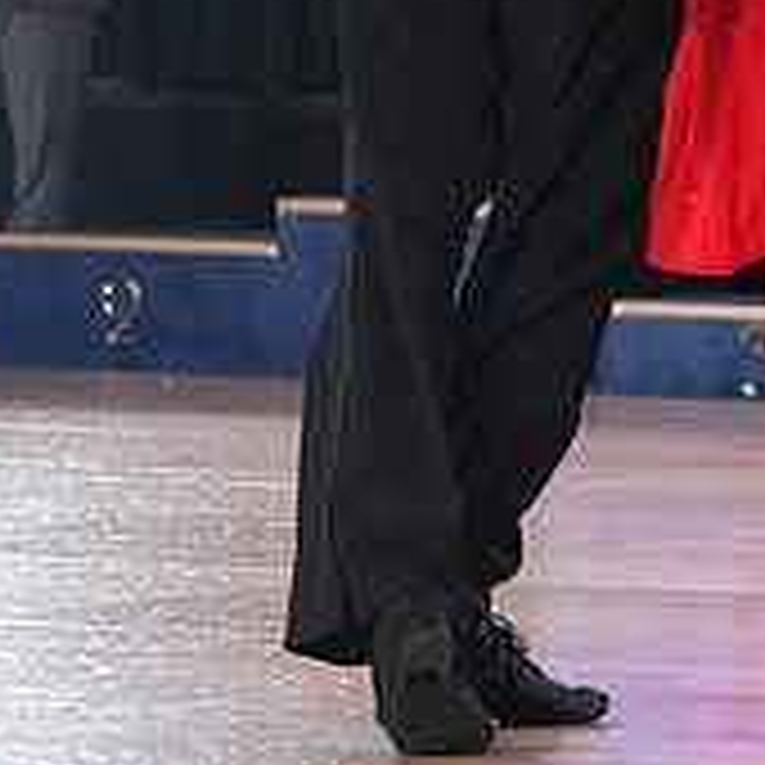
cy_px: -243
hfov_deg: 5.7
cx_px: 812
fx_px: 7601
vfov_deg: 5.7
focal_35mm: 304
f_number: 4
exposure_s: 1/500
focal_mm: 105
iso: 4000
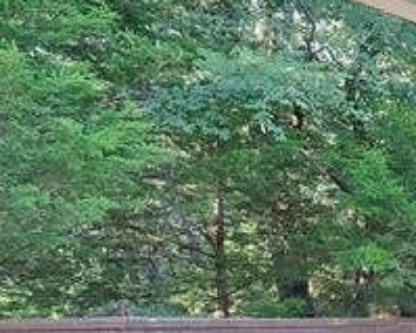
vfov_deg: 24.9
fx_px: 714
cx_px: 964
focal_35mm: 58
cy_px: 335
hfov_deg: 16.0
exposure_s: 1/15
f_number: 9
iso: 640
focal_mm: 12
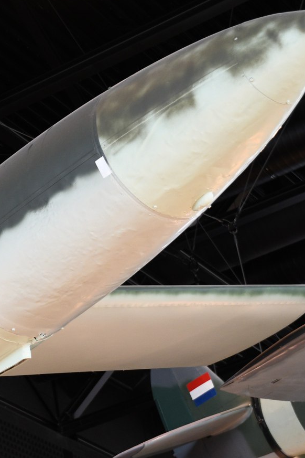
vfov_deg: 15.5
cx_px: -73
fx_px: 1677
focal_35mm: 132
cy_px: 312
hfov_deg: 10.2
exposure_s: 1/30
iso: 250
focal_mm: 32
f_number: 3.2
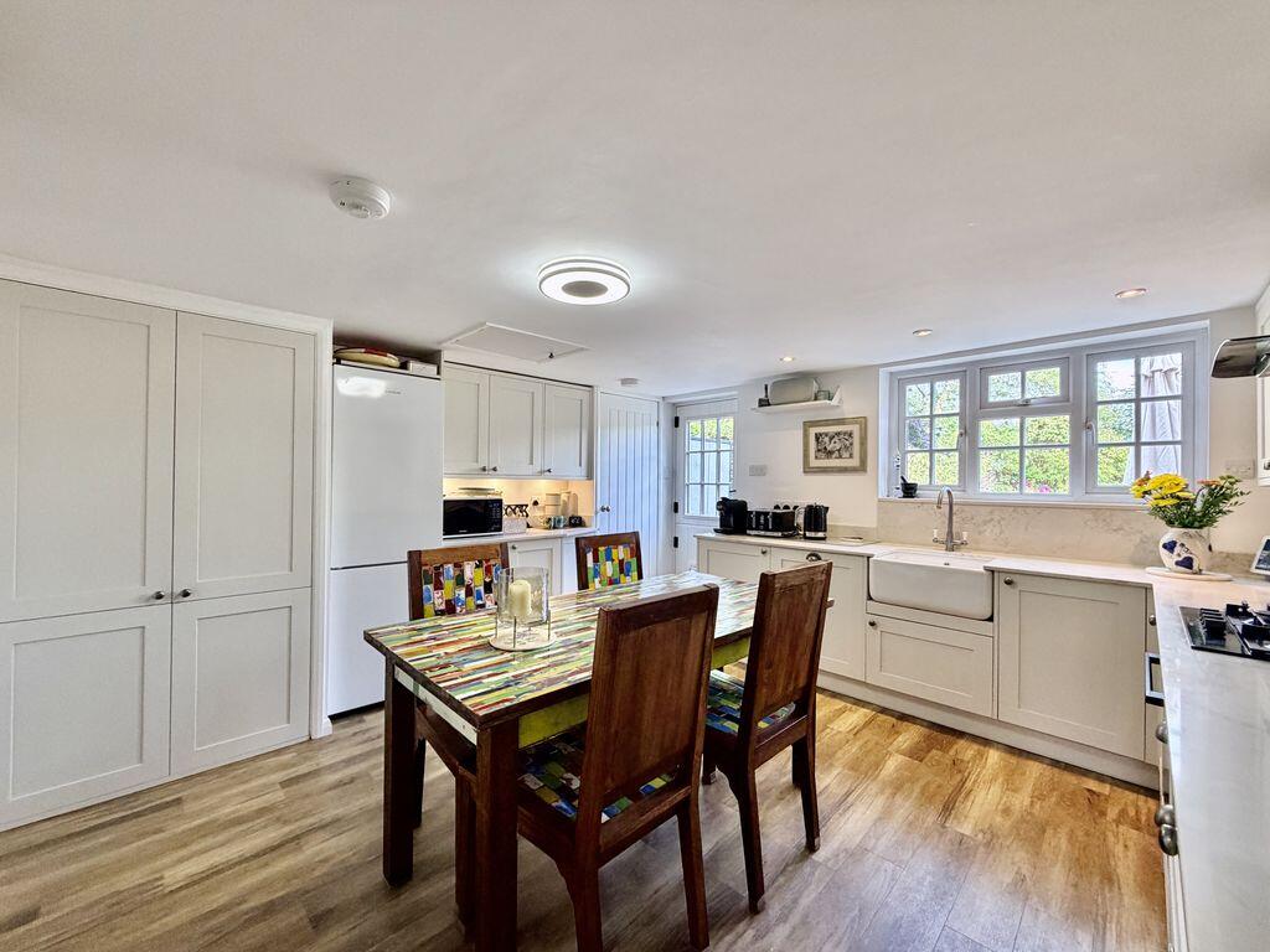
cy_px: 476
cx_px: 635
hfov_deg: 102.1
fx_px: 514
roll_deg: -0.7
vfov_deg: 85.7
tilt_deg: +0.4
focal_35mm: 14
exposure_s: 1/111
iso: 320
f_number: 2.2
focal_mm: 2.22
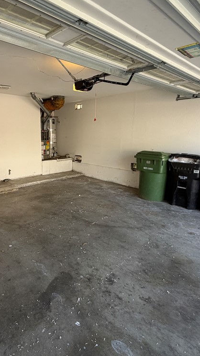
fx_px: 198
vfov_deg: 83.8
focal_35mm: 21
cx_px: 65
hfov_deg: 52.4
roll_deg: -0.6
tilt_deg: -13.5
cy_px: 174
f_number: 2.2
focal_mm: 2.22
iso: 100
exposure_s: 1/121
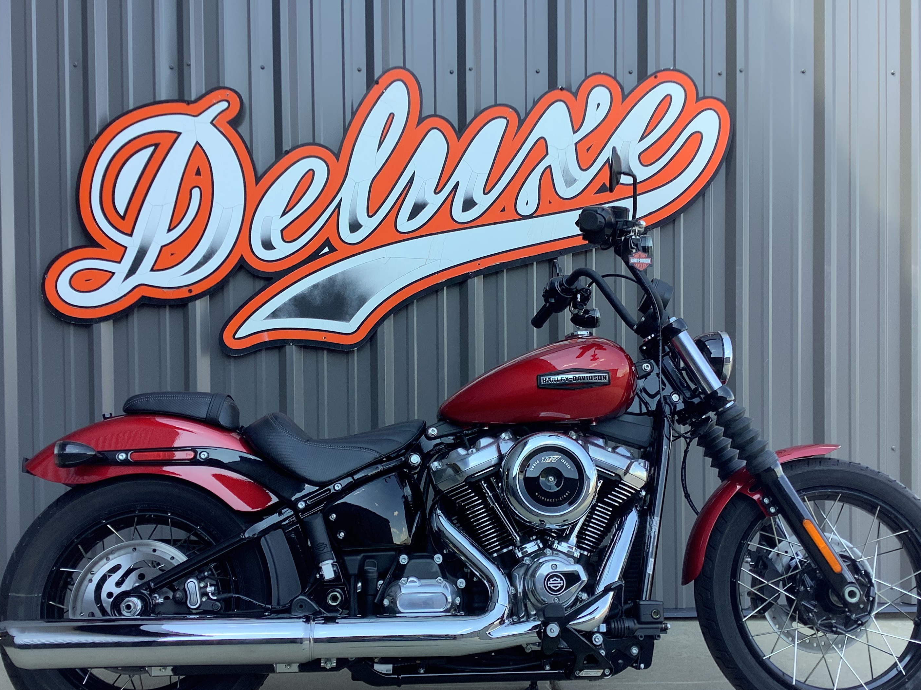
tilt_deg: -3.1
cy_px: 388
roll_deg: -0.6
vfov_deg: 39.6
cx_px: 464
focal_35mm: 36
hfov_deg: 51.4
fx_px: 958
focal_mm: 3.3
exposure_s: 1/105
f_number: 2.4
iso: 25
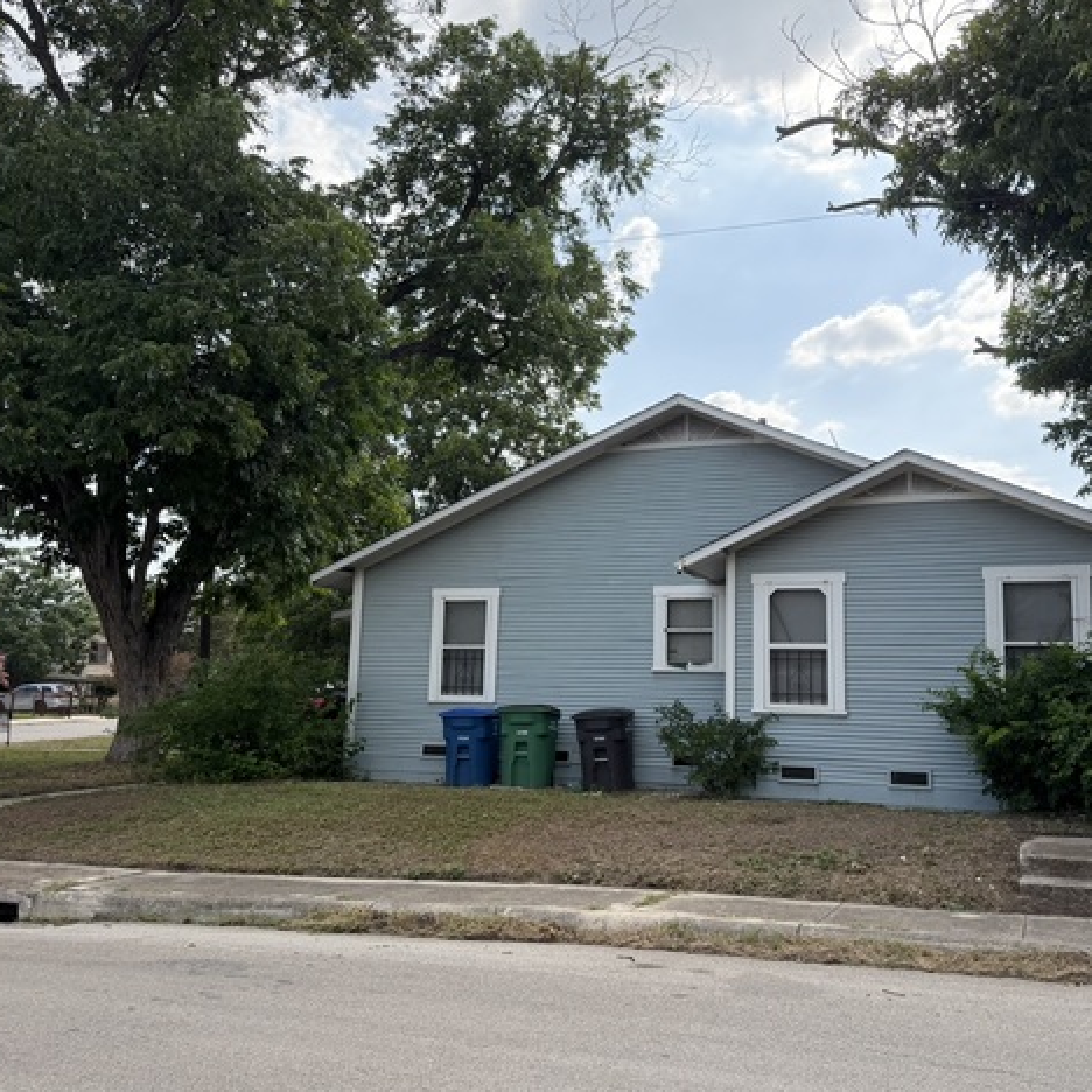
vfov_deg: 55.6
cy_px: 541
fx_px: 1035
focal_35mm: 29
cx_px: 604
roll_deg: -1.1
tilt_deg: +8.6
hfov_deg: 55.5
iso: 100
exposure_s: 1/3145
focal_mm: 6.76
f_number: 1.78
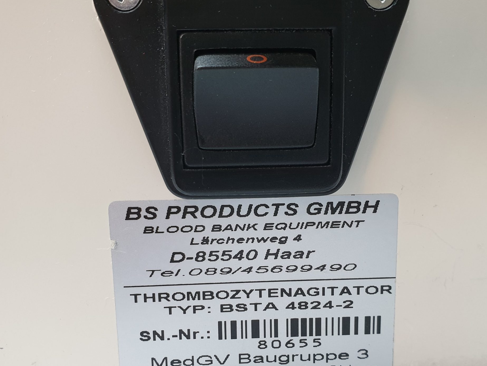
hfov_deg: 51.3
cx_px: 253
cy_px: 241
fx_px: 507
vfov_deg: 39.2
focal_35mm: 36
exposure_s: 1/50
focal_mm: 4.3
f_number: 2.4
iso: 160
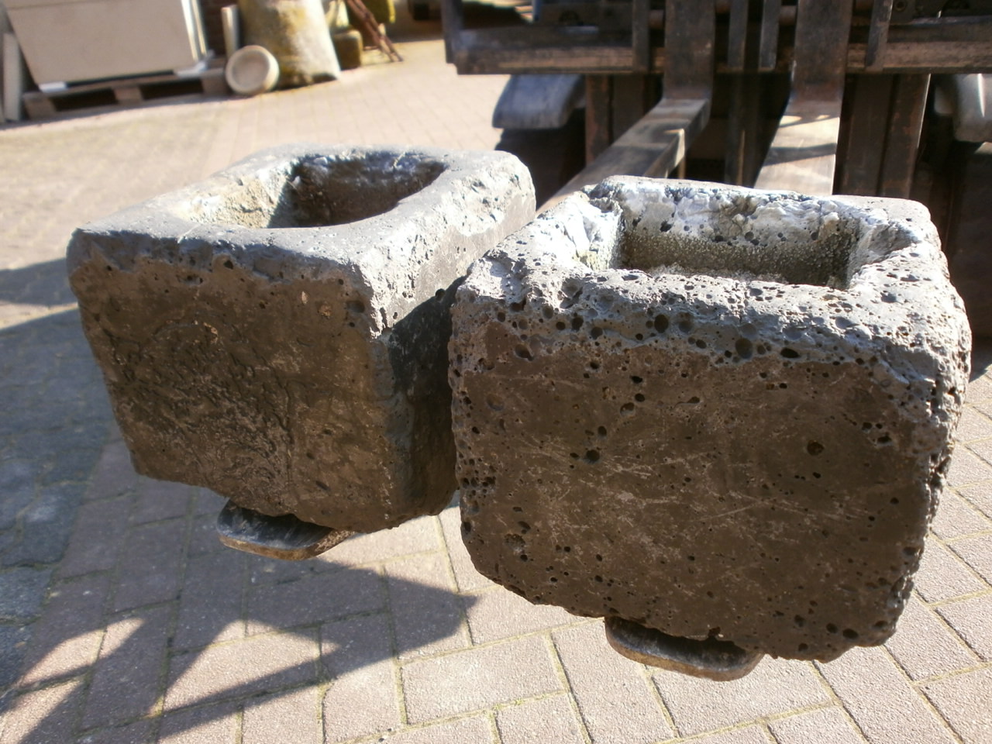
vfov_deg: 51.4
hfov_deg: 65.3
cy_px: 372
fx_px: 774
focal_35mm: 27
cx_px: 496
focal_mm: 4.8
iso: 100
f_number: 2.9
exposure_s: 1/250
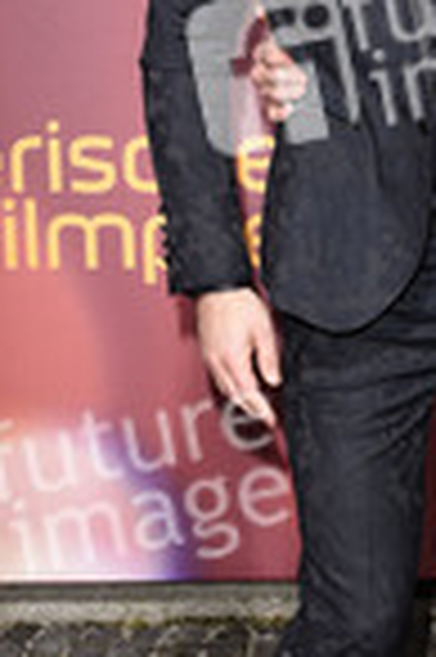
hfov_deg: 12.4
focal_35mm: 107
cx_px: 548
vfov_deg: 19.1
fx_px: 1948
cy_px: 274
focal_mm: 26
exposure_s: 1/160
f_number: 6.3
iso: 320
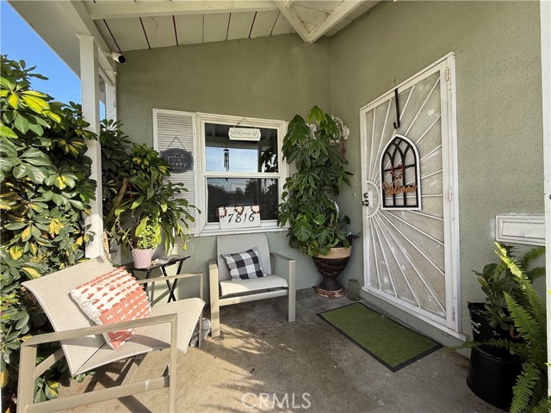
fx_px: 223
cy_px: 206
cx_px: 276
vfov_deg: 85.7
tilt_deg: +0.3
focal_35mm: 14
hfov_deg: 102.1
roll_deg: +1.9
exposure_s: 1/393
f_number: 2.2
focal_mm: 2.22
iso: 50
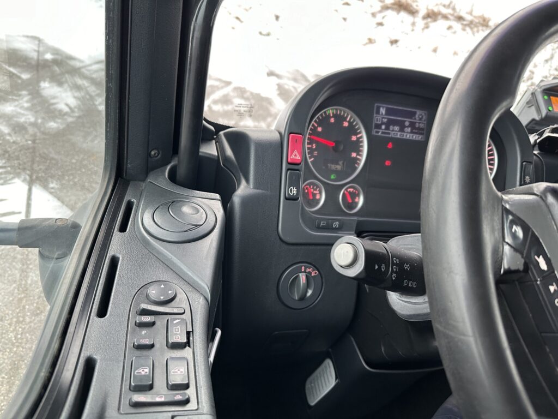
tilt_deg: -29.8
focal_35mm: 24
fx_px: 387
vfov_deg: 56.8
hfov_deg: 71.6
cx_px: 279
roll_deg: -15.9
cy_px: 210
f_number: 1.78
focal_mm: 6.86
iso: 250
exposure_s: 1/60
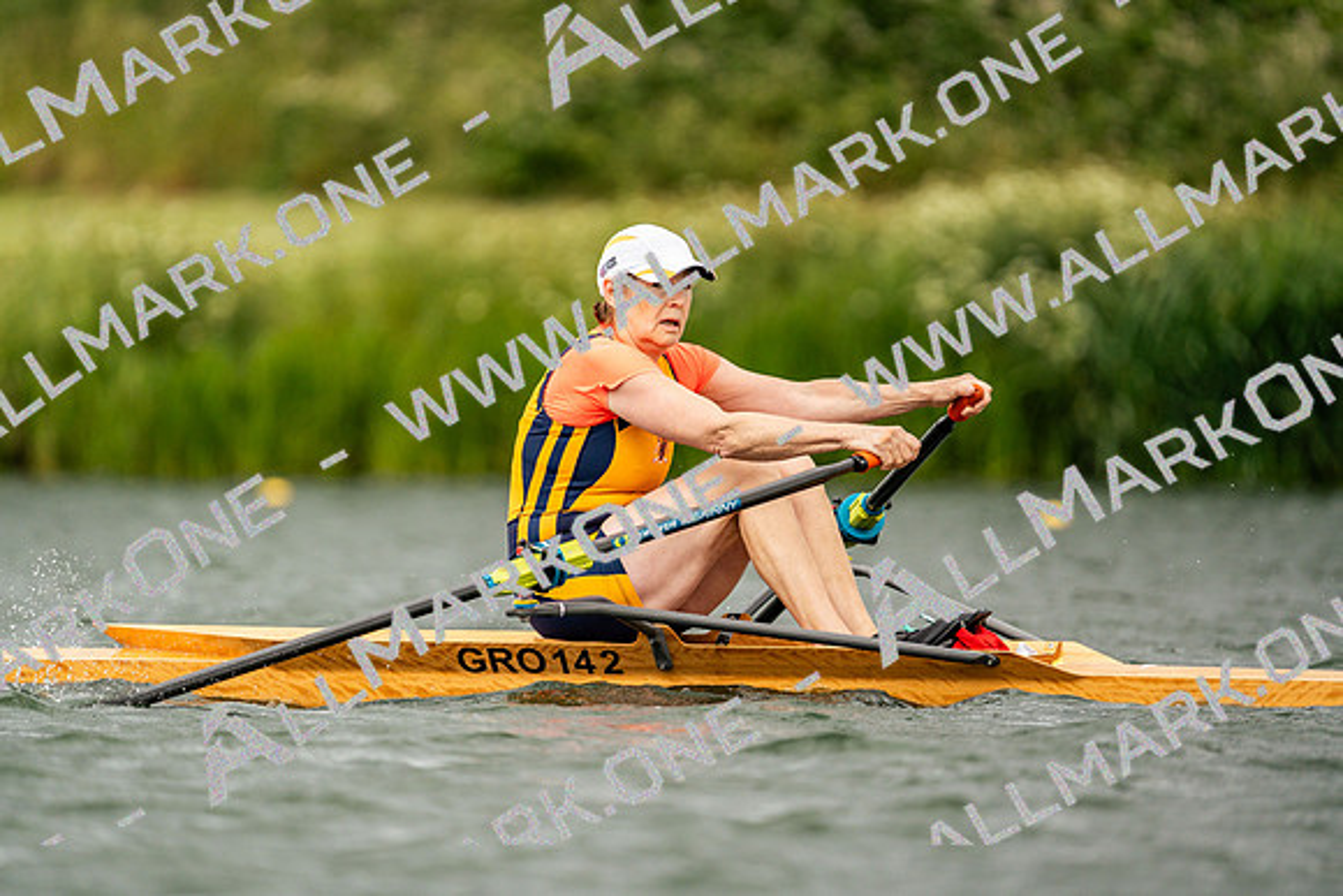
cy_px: 448
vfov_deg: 2.3
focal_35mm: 600
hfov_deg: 3.4
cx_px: 672
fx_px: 22388
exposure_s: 1/2000
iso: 500
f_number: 6.3
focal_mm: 600
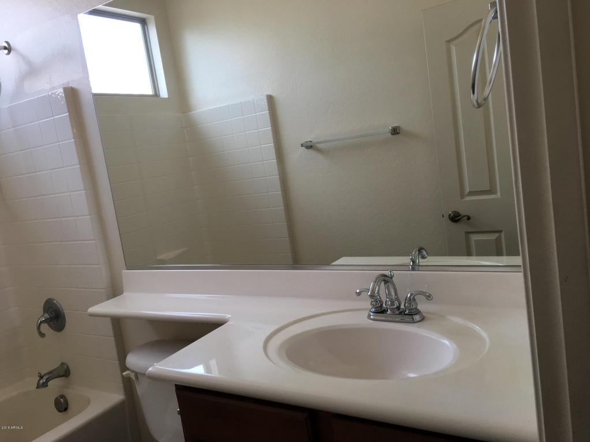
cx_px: 295
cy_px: 221
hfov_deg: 61.7
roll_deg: +7.7
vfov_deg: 48.2
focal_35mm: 29
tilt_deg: -7.6
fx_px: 494
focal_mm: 4.15
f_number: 2.2
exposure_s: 1/120
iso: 32
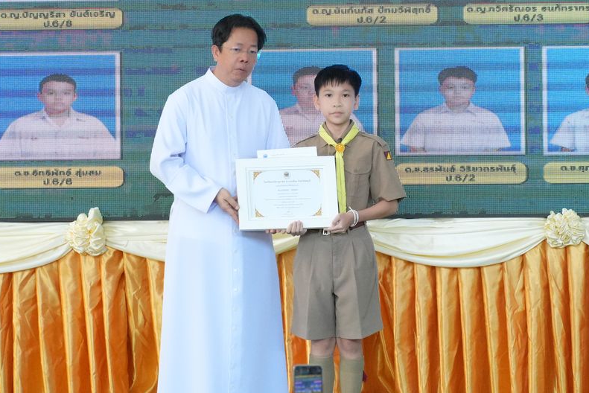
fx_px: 3699
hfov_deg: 9.1
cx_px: 277
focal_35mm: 226
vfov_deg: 6.1
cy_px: 130
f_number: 5.6
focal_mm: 106
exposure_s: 1/640
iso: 6400
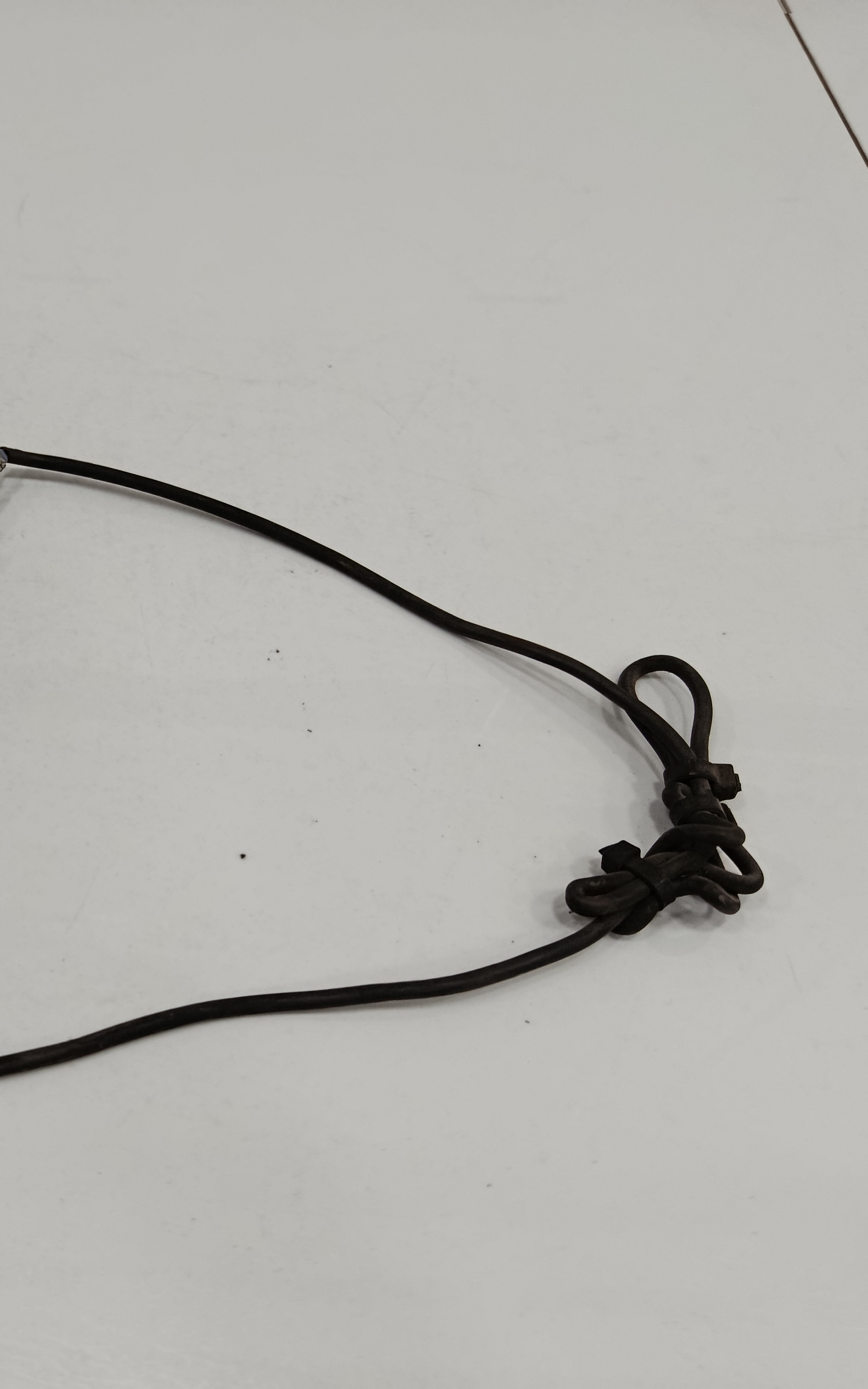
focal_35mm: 34
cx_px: 56
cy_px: 695
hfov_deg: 34.7
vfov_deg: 56.7
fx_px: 1287
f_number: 1.7
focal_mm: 5.24
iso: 644
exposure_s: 1/100
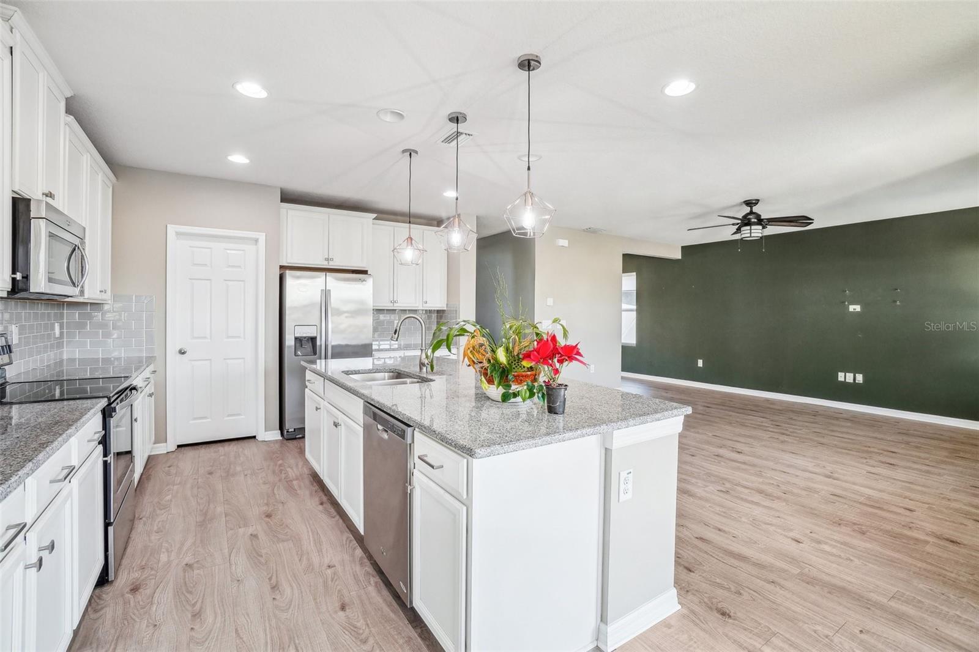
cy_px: 326
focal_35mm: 15
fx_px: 408
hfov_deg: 100.4
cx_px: 490
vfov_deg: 77.3
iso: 400
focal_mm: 10
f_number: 8
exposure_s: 1/20
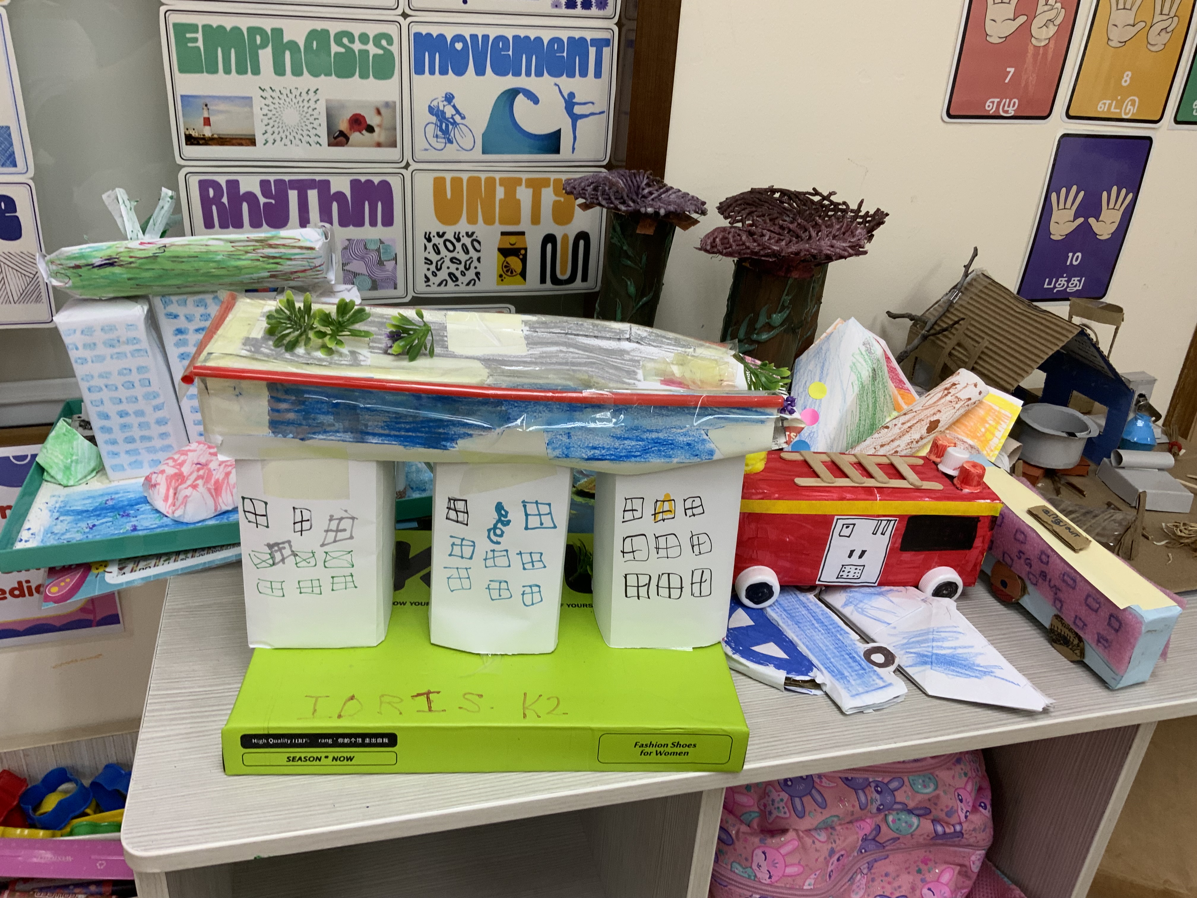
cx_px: 598
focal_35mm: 29
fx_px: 1003
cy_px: 449
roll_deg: -4.9
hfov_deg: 61.7
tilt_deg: -27.0
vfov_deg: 48.2
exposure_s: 1/50
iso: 50
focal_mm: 3
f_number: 1.8
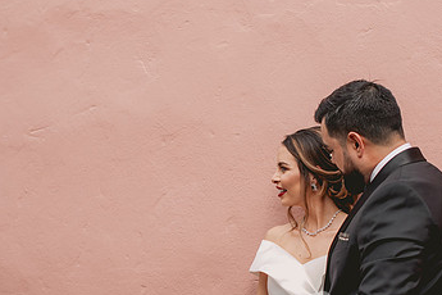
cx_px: 256
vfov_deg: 16.2
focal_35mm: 84
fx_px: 1031
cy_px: 219
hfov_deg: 24.2
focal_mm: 50
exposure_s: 1/1250
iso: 160
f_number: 2.5
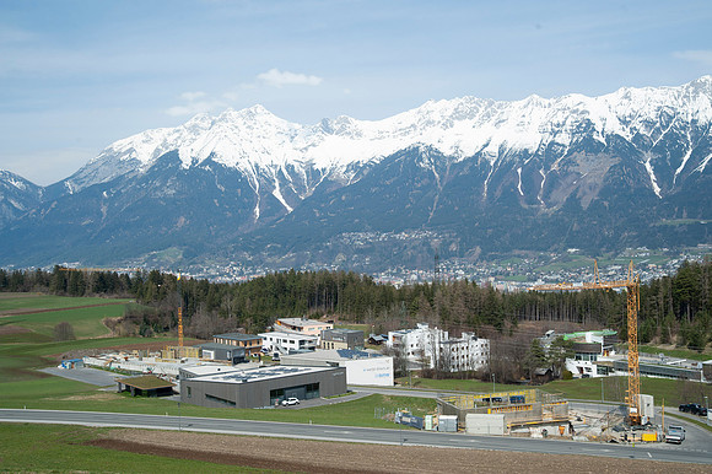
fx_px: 870
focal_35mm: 44
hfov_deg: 44.5
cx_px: 356
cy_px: 237
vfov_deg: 30.5
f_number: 11
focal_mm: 44
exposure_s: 1/500
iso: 200
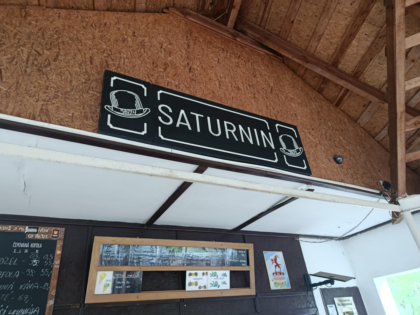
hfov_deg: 71.6
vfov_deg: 56.8
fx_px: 291
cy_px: 158
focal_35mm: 24
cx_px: 210
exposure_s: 1/50
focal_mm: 5.24
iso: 931
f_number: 1.7
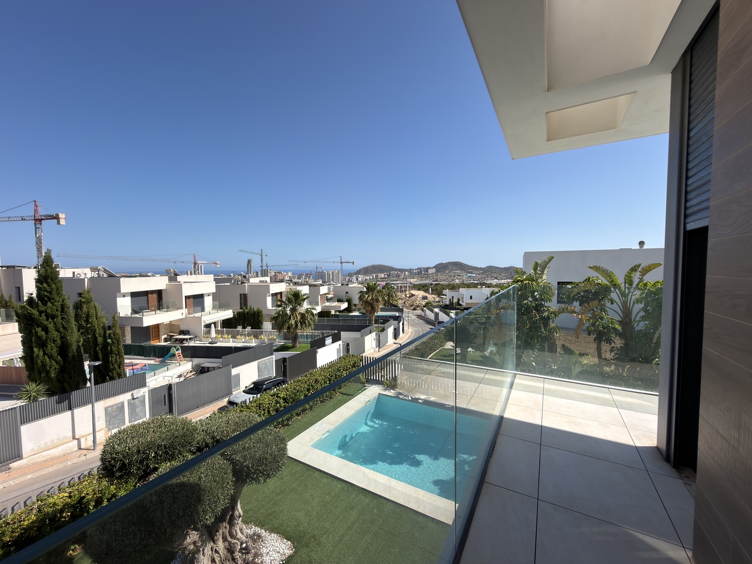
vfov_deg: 85.7
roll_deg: +0.2
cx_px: 376
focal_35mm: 14
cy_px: 282
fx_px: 304
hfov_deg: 102.1
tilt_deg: -3.1
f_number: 2.2
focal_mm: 2.22
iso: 16
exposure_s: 1/987
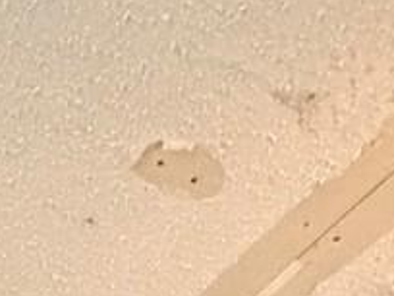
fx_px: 1252
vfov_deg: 8.6
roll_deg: +1.0
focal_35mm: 110
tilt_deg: -0.7
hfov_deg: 17.7
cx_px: 52
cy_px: 1093
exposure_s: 1/60
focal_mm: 2.22
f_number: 2.2
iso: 1250
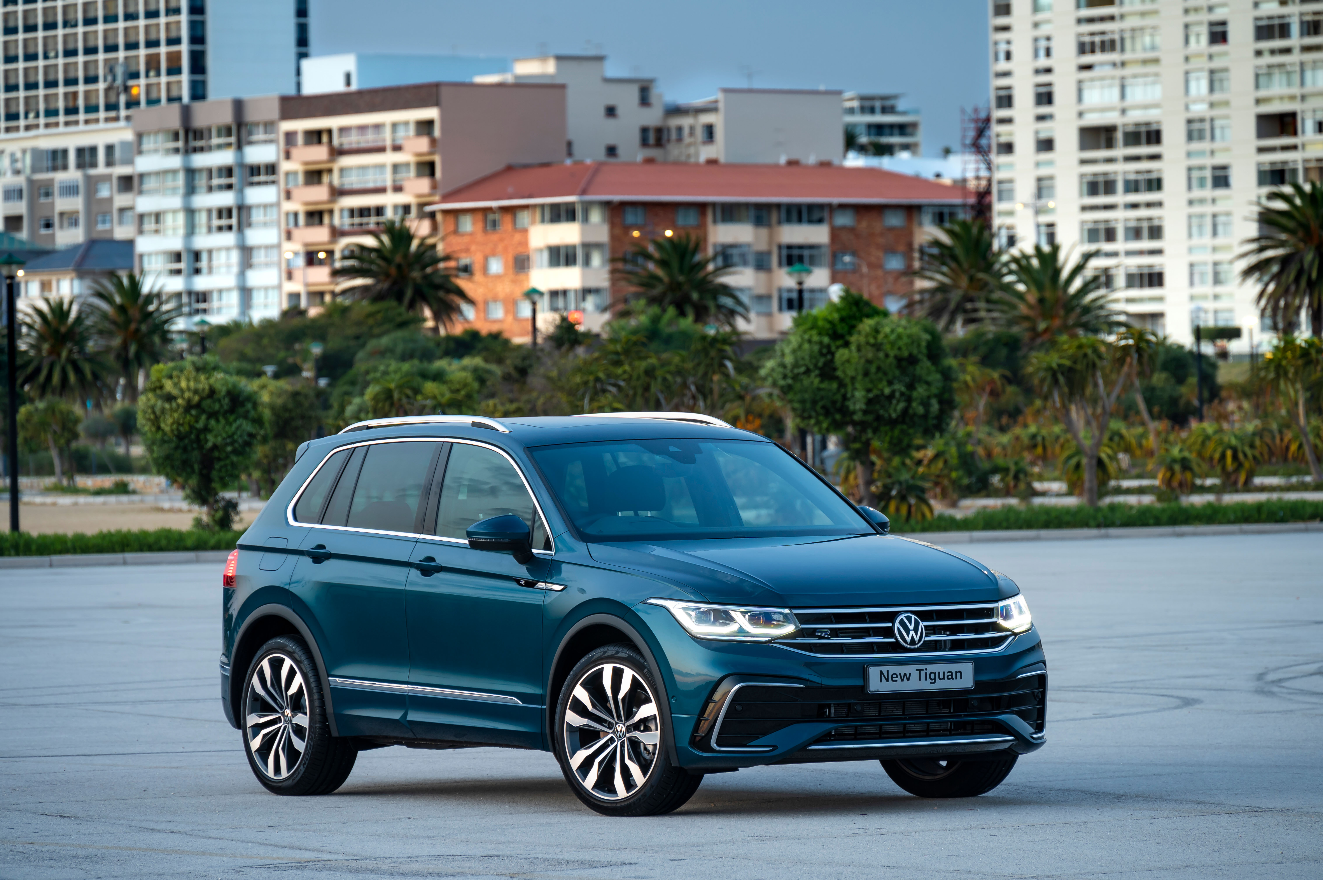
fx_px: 6427
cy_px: 440
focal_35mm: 175
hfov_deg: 11.8
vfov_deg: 7.8
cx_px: 662
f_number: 6.3
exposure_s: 1/2
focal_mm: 175
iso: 320
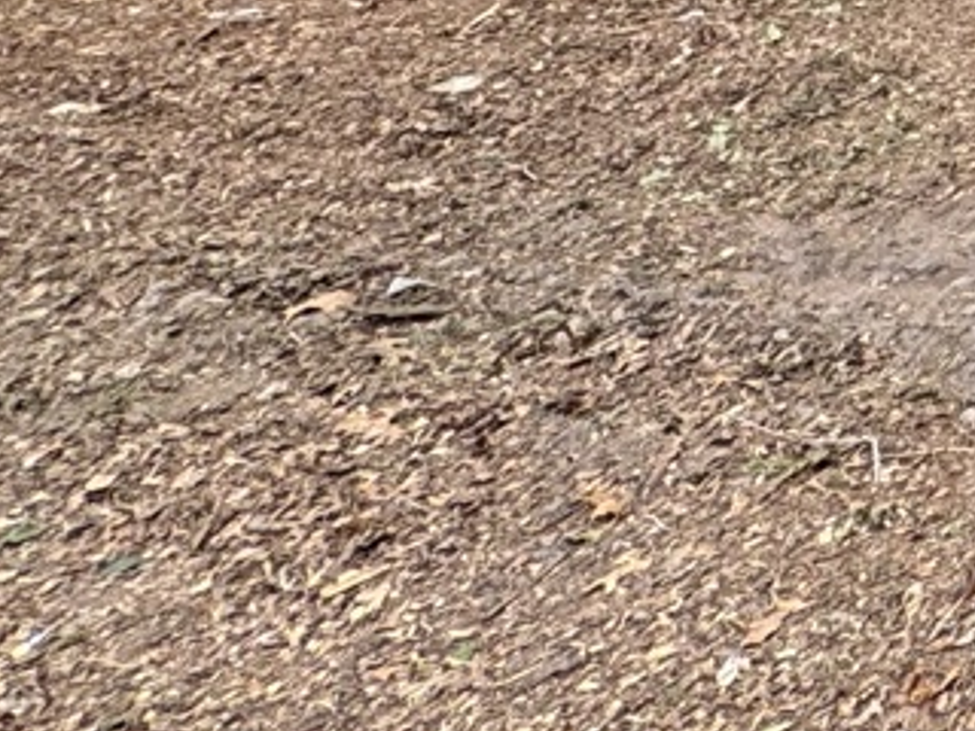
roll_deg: +0.1
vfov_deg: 16.0
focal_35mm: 70
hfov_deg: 16.5
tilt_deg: +3.3
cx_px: 2175
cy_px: -758
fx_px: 1972
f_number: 2.2
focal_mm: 2.22
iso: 40
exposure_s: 1/241
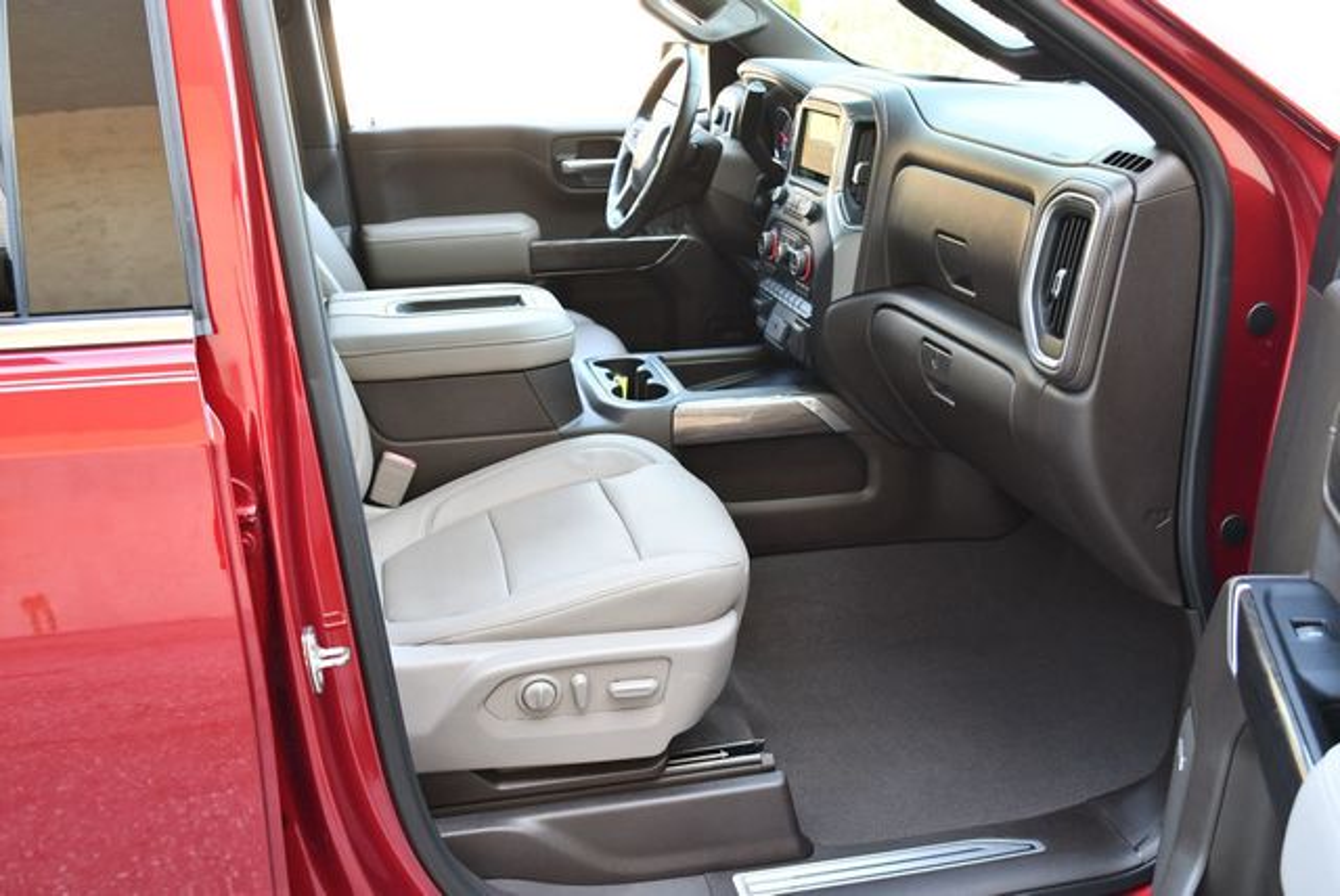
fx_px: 1341
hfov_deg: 53.1
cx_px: 670
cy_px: 448
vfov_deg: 36.9
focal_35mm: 36
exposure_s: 1/160
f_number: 3.5
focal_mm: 18
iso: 800
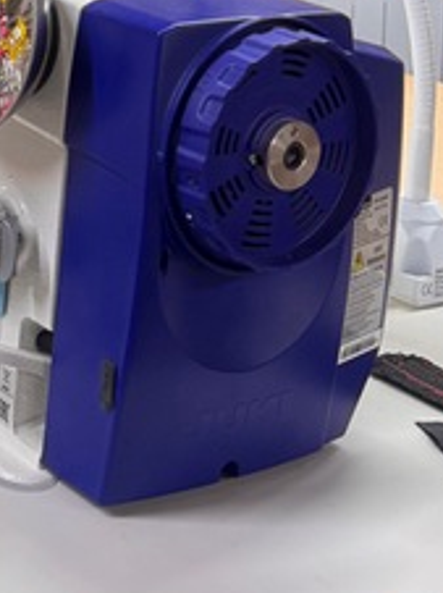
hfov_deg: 15.5
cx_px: -283
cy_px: -81
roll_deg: +0.4
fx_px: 1453
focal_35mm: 85
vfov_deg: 21.7
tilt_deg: -6.8
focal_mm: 6.76
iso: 125
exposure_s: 1/100
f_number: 1.78
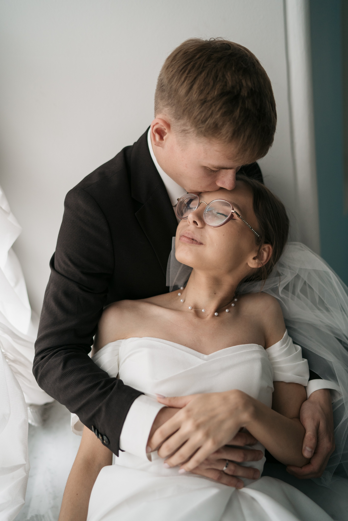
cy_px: 260
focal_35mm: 35
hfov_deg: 37.9
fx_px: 507
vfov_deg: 54.4
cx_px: 174
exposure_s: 1/500
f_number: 1.8
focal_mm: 35
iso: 1000
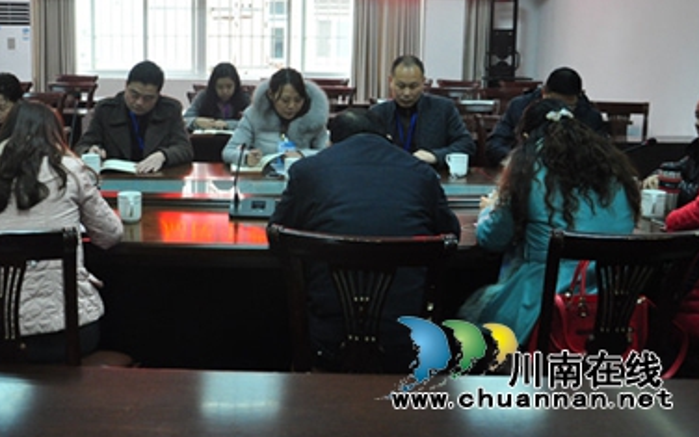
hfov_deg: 46.1
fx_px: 813
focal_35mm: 43
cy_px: 145
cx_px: 255
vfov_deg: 29.9
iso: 1250
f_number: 3.8
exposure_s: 1/30
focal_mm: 21
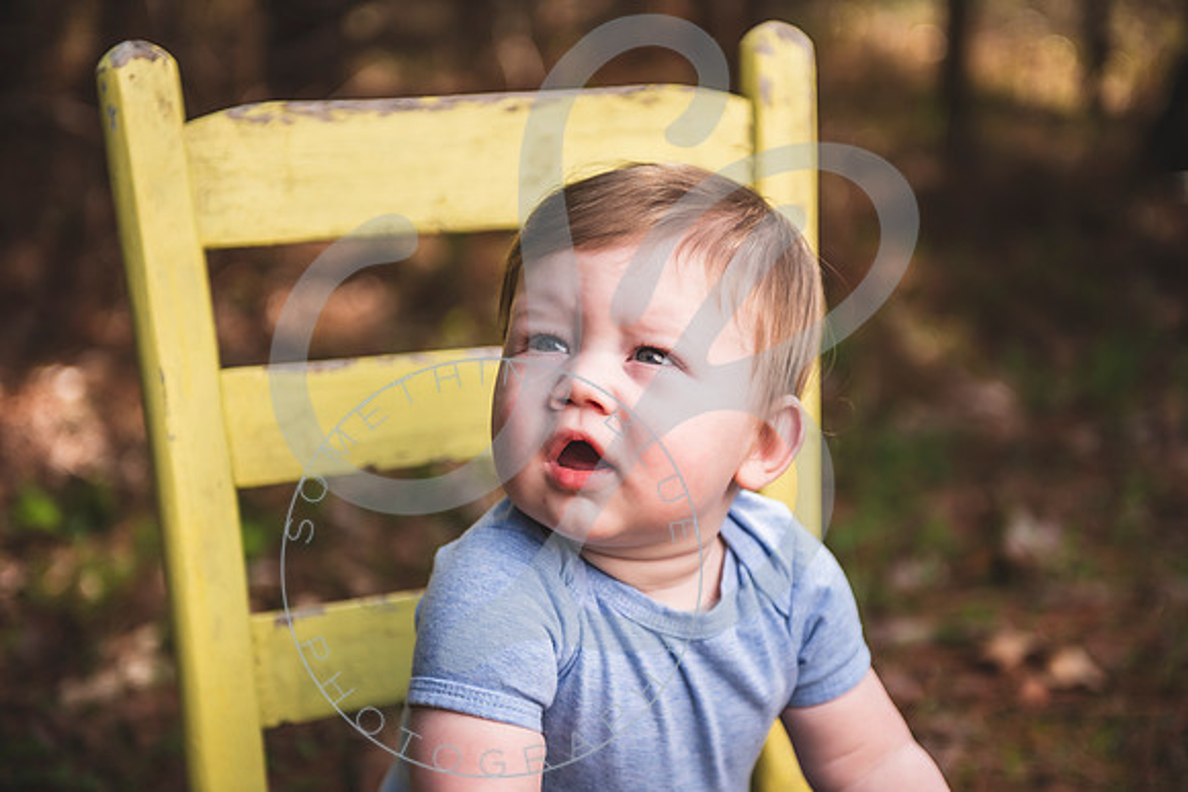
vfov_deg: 19.5
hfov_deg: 28.8
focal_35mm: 70
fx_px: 2310
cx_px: 594
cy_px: 396
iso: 100
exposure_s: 1/640
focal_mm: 70
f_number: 2.8
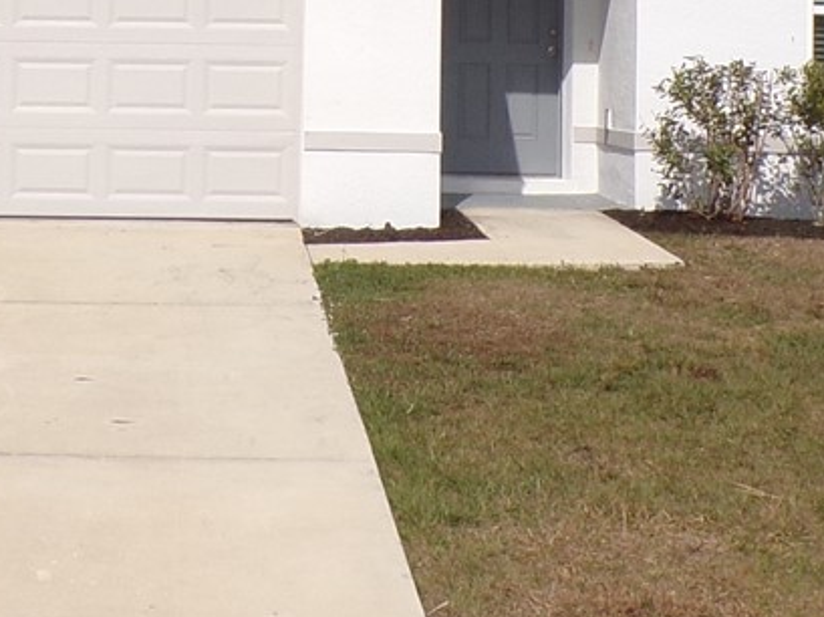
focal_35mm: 94
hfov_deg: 20.7
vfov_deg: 15.2
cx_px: 199
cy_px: -85
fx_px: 2236
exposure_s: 1/750
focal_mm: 4.3
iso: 80
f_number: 5.8
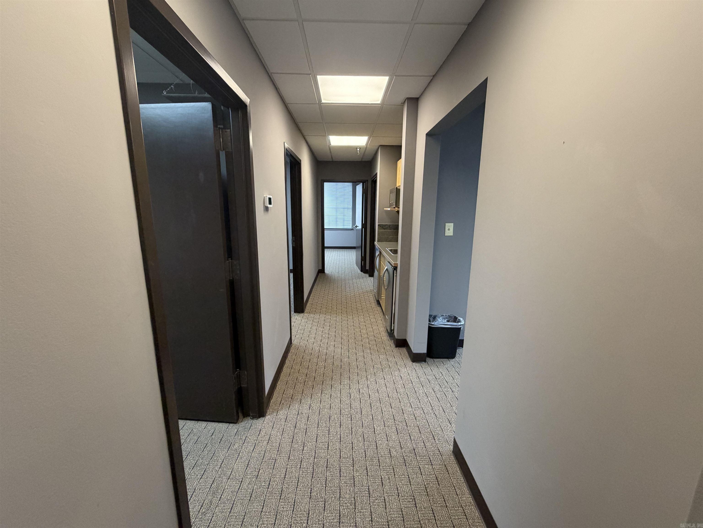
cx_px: 352
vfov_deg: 85.7
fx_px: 284
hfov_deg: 102.1
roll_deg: -0.5
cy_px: 264
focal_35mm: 14
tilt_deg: -11.2
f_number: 2.2
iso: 320
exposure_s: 1/60
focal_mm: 2.22
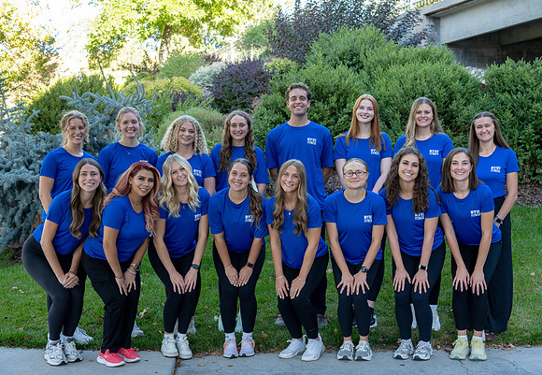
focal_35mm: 48
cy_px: 188
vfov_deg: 28.5
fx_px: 737
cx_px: 285
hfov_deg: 40.4
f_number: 4
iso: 500
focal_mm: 46
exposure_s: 1/125
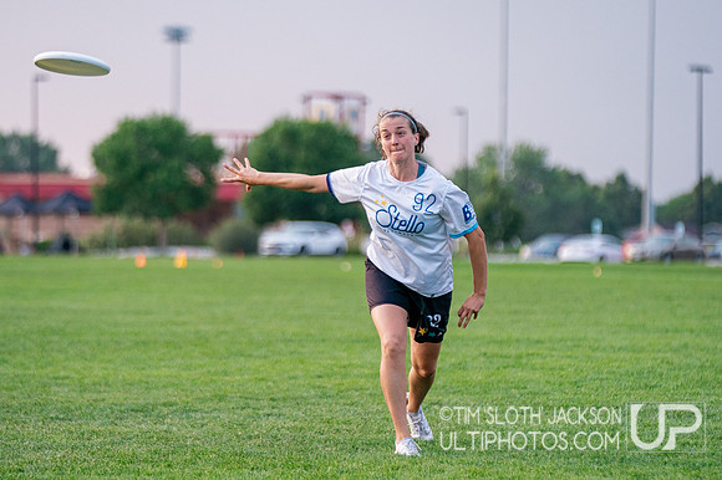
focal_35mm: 225
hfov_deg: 9.2
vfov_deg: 6.1
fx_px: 4504
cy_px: 274
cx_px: 399
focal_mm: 148
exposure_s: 1/2000
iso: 640
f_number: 2.8
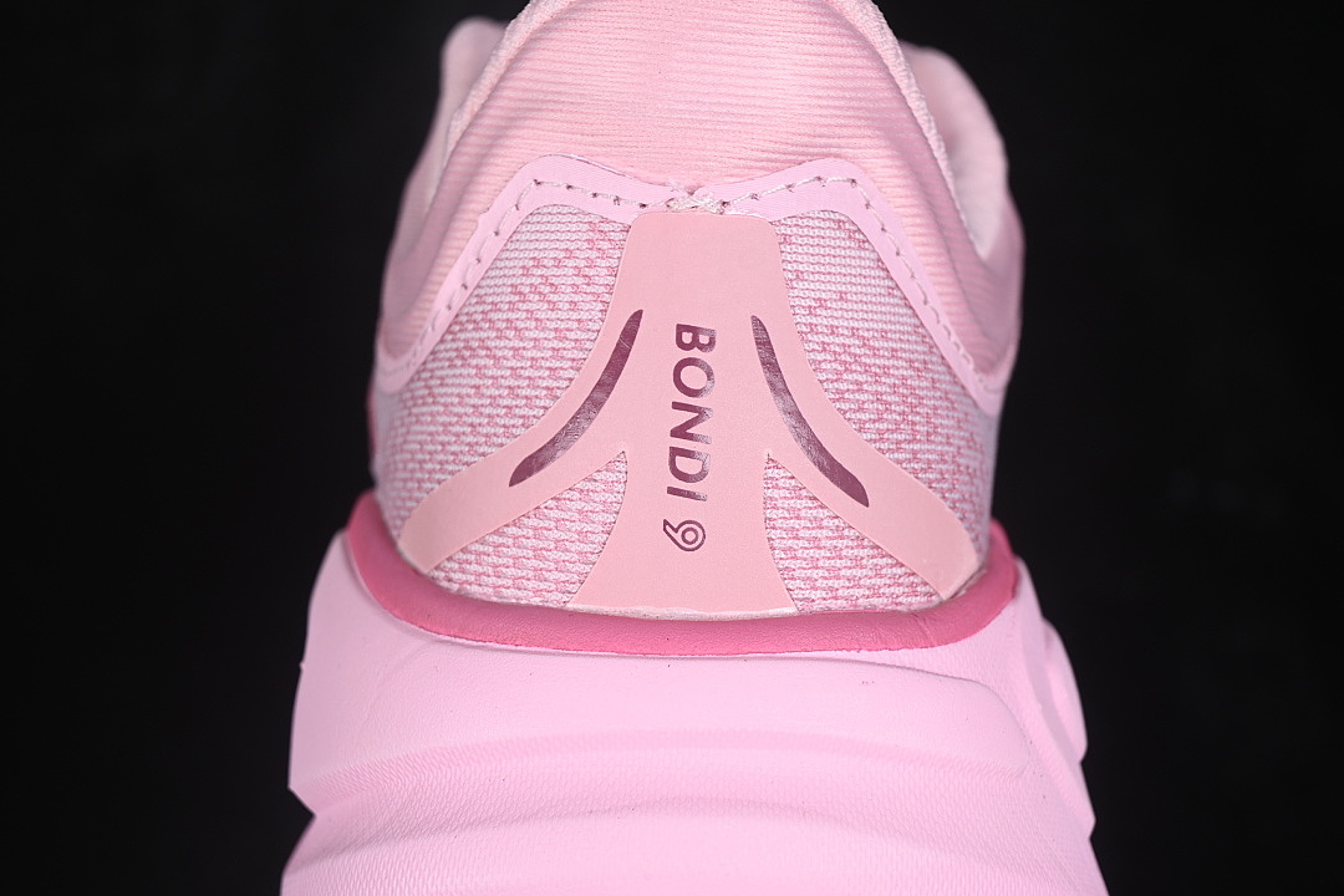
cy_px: 448
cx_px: 672
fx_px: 2800
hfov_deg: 27.0
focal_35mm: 75
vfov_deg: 18.2
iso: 160
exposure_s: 1/80
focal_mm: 50
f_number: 7.1
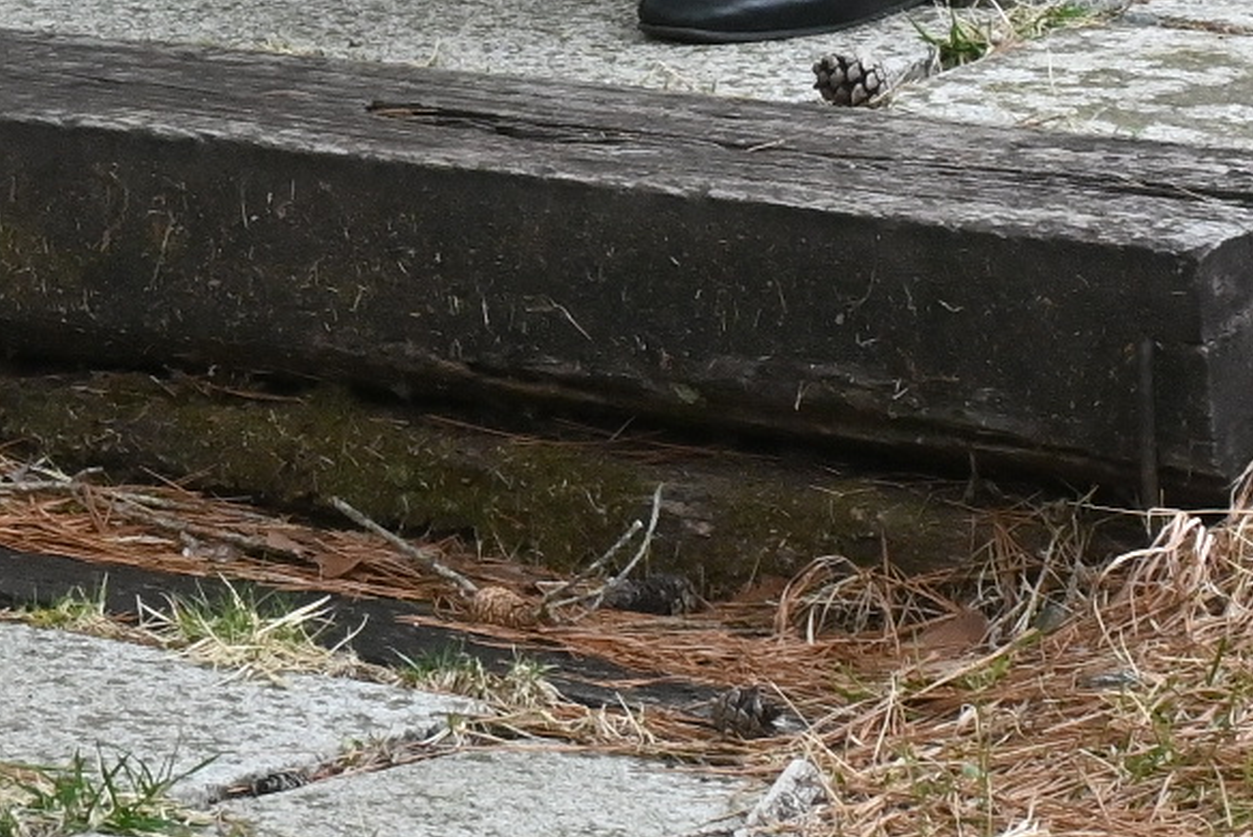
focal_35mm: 164
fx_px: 5724
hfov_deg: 12.2
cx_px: -255
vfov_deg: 7.8
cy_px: -1116
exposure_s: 1/320
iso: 800
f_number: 9
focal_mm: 23
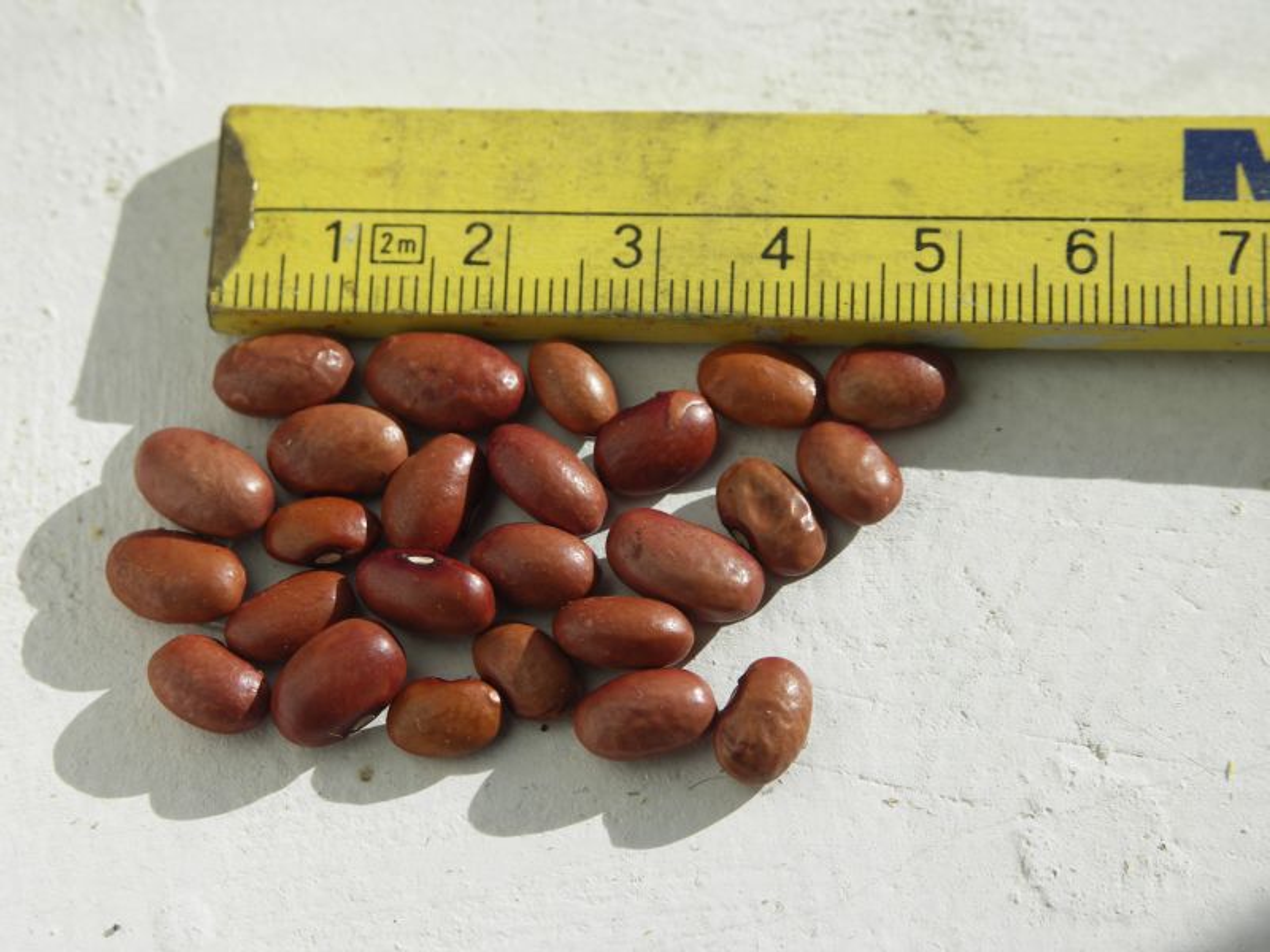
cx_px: 635
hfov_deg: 11.9
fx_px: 6090
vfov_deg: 8.9
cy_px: 476
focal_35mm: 166
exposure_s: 1/320
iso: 50
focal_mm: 42.9
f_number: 5
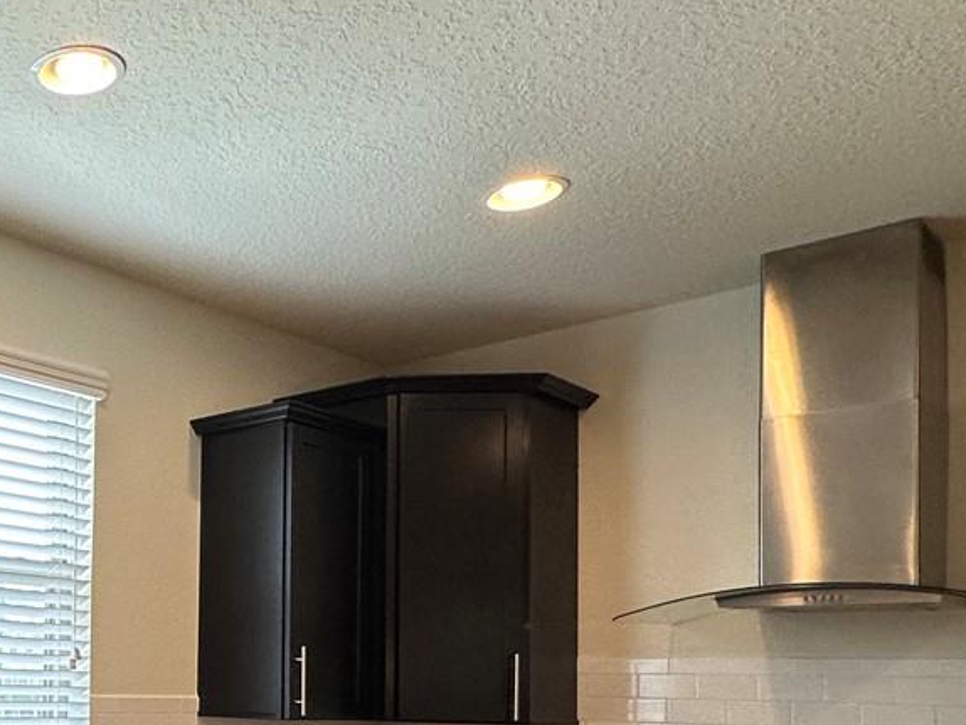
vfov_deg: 34.9
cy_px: 644
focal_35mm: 39
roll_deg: -1.5
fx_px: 1089
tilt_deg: +1.6
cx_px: -128
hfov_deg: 38.4
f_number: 2.2
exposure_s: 1/120
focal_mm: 2.22
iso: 160
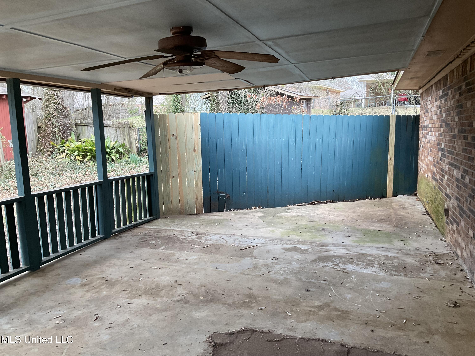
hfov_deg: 61.7
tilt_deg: -8.7
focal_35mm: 29
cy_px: 178
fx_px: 398
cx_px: 238
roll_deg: +1.4
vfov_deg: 48.2
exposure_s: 1/120
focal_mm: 3
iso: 64
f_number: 1.8
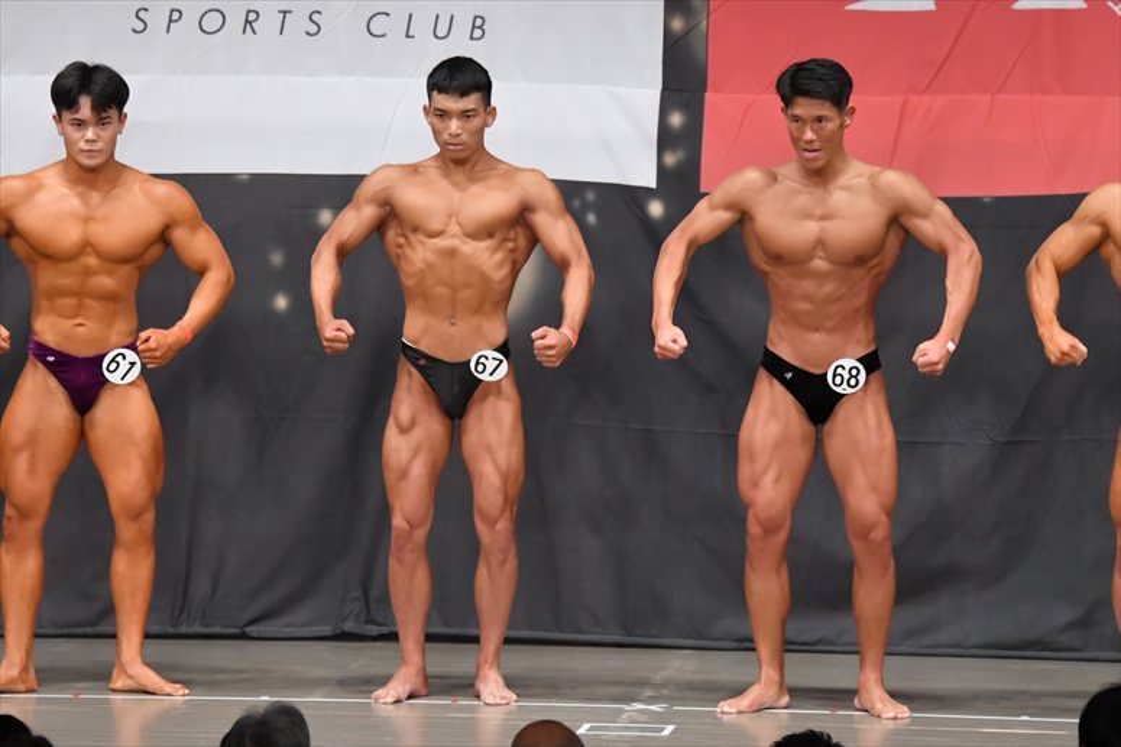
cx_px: 560
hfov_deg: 9.2
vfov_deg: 6.1
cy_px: 374
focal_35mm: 225
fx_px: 7003
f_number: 5.6
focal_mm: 150
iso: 6400
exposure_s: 1/400
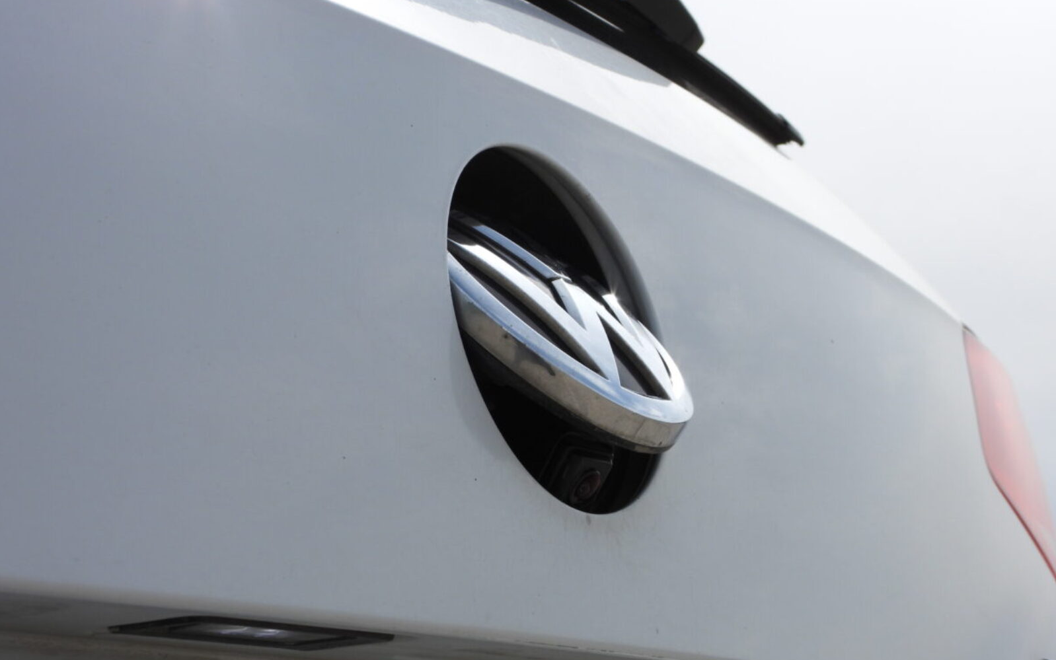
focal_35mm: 85
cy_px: 390
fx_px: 2446
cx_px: 527
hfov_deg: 24.4
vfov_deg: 15.4
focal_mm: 14.4
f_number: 3.5
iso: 100
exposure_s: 1/2000
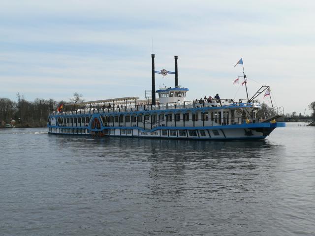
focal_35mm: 50
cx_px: 158
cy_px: 118
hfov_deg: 38.2
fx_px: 455
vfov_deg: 29.1
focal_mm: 8.3
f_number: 5.6
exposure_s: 1/400
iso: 80
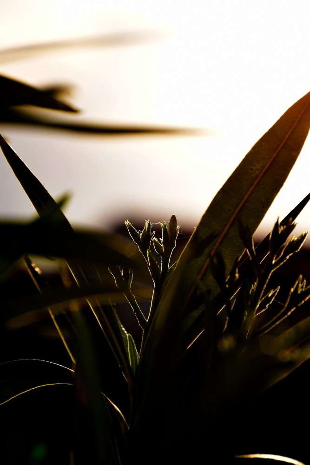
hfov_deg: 7.6
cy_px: 232
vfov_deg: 11.4
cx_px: 155
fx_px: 2324
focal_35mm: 180
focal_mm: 120
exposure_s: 1/500
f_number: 11
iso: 200
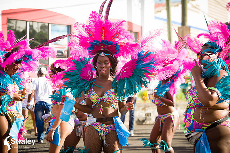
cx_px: 115
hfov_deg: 18.6
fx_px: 702
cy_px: 76
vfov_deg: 12.4
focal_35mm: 110
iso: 100
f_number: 5.6
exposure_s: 1/200
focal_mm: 110
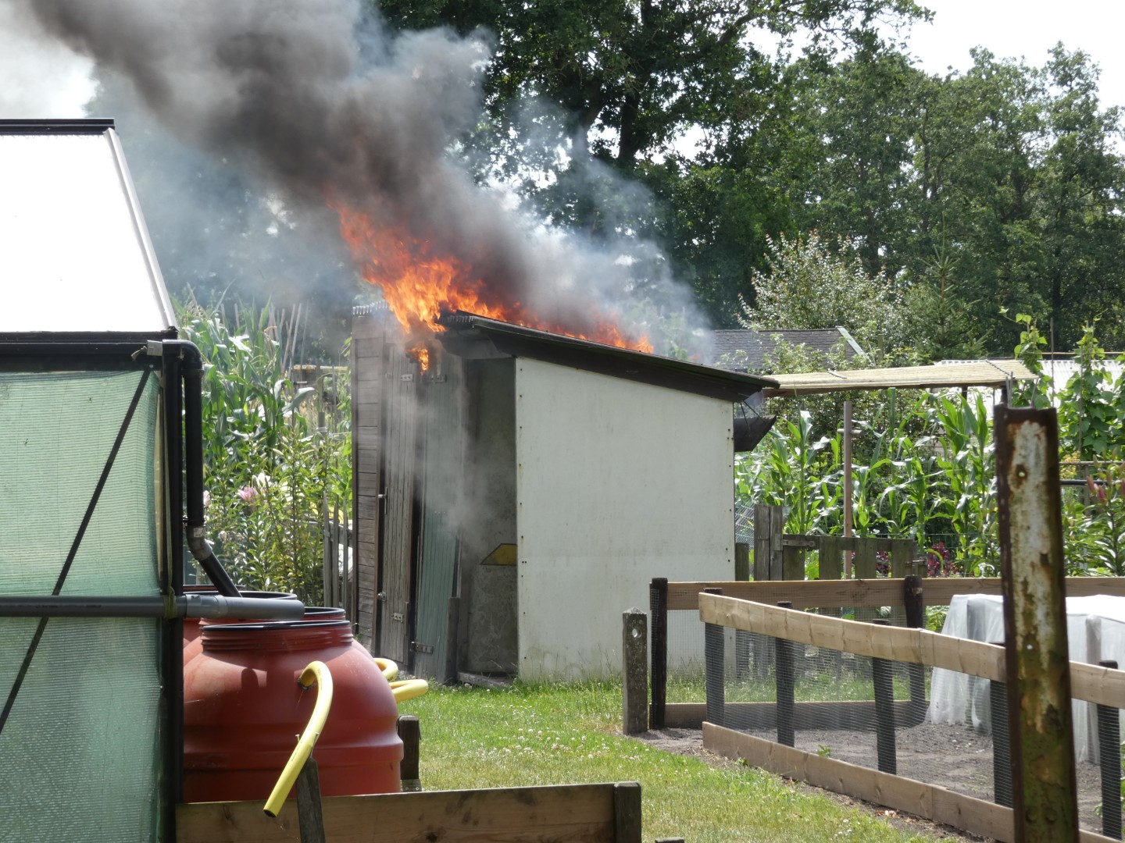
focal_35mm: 177
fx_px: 5752
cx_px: 562
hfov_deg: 11.2
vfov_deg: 8.4
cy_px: 422
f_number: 5.5
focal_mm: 31.7
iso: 80
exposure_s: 1/160
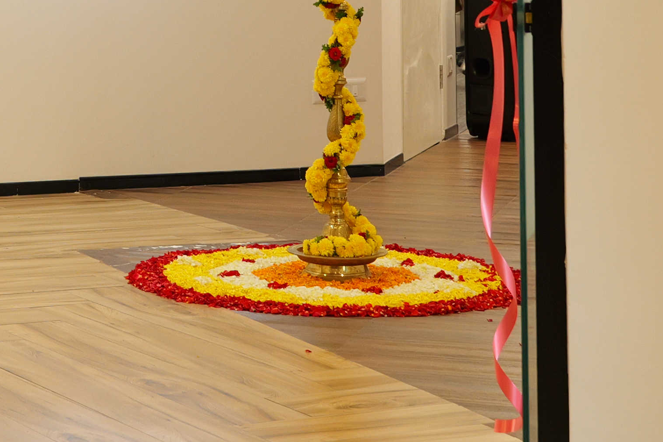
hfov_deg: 16.9
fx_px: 2191
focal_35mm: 119
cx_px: 35
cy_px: -316
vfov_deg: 10.9
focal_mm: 30
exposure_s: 1/80
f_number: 5
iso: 1250
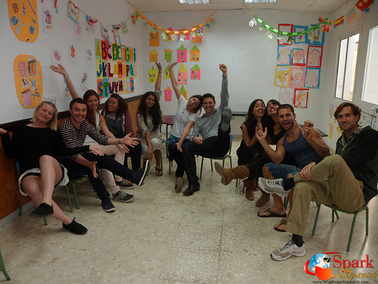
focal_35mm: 26
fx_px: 284
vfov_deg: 53.1
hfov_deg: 67.3
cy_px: 142
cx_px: 189
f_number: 3.3
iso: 100
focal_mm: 4.9
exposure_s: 1/45
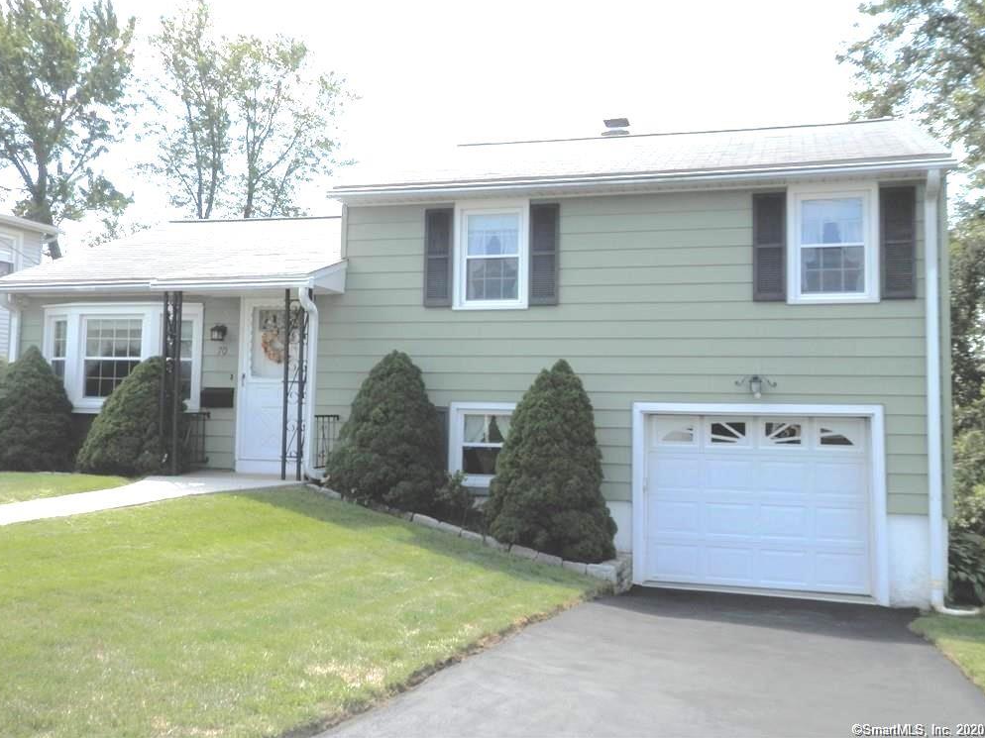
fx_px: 967
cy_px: 359
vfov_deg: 41.8
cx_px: 484
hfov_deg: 54.0
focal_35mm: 34
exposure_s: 1/1000
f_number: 3.4
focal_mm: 6
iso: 80
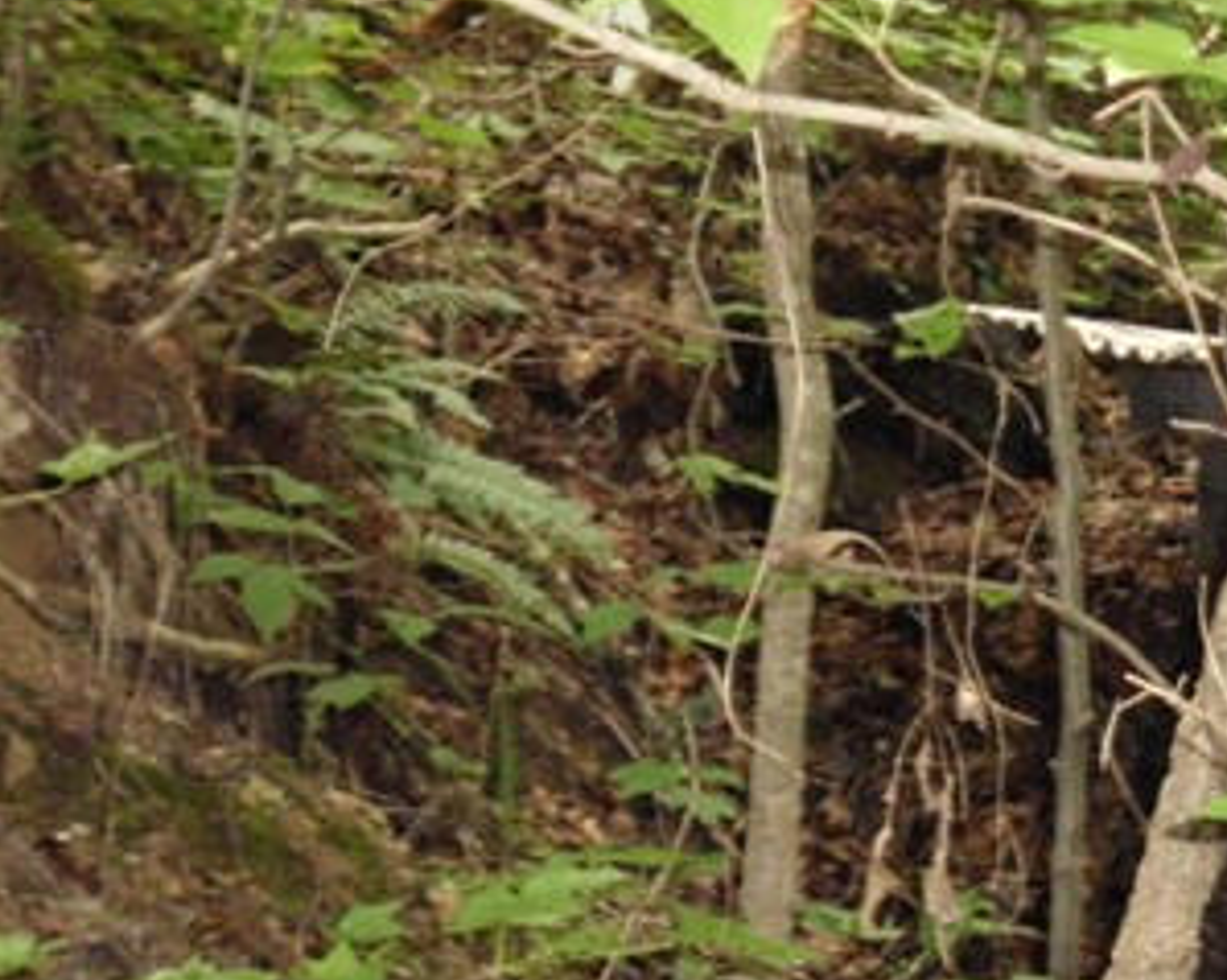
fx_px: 4282
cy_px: 840
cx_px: 1606
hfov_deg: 15.5
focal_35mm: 118
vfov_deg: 13.0
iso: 400
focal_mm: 8.08
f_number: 3.6
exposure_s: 1/60
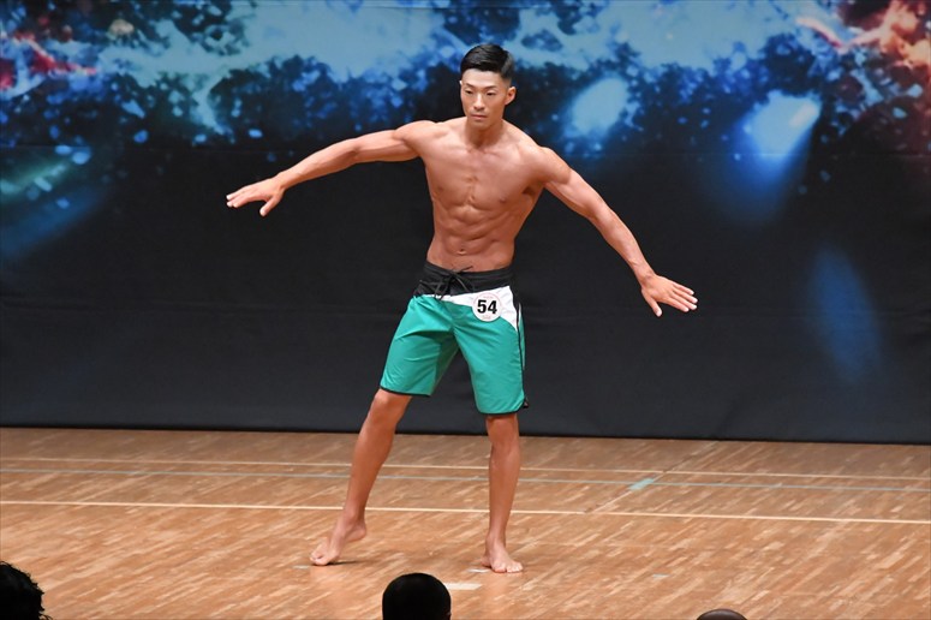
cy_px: 310
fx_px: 6979
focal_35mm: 270
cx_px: 466
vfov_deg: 5.1
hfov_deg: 7.6
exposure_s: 1/400
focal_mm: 180
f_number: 5.6
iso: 8000
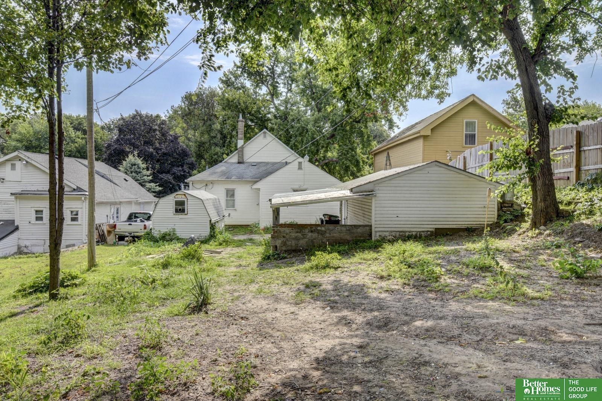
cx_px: 301
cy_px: 200
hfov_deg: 73.7
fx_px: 401
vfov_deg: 53.1
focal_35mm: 24
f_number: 8
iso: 400
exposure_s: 1/320
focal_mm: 16
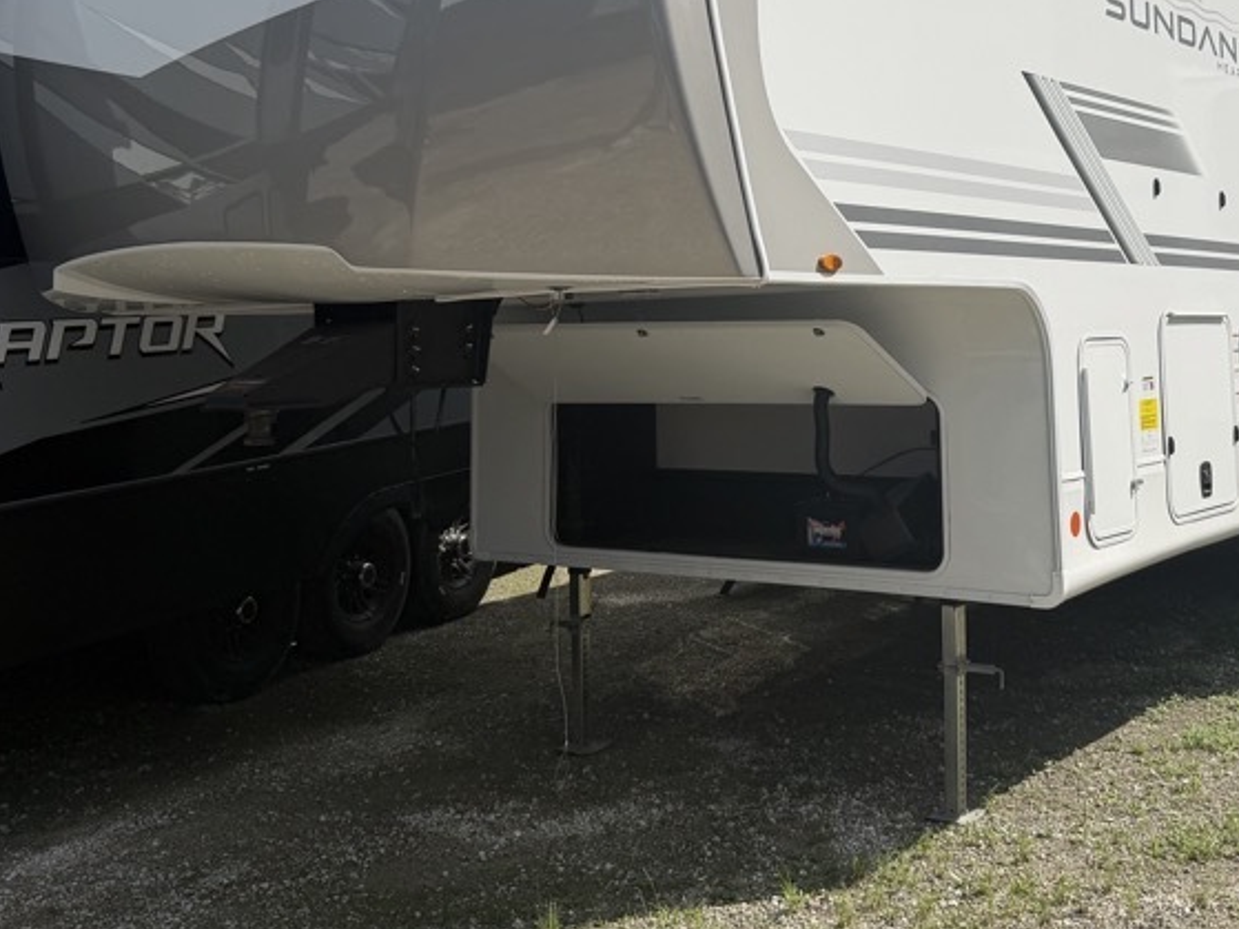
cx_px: 776
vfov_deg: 31.9
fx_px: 1575
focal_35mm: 44
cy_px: 164
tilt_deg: +3.8
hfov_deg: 42.6
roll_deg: +1.2
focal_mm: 6.76
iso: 80
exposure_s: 1/6173
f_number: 1.78
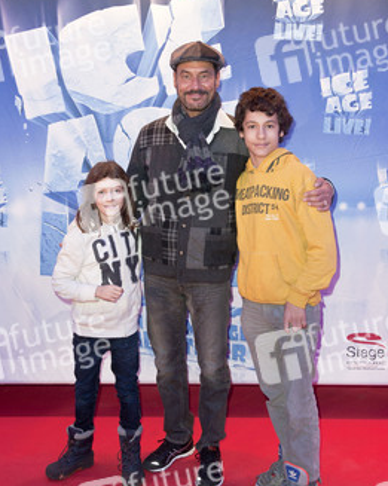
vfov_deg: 40.3
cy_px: 275
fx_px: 661
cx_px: 197
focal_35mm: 46
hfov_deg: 32.7
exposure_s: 1/200
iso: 1600
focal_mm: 40
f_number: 5.6
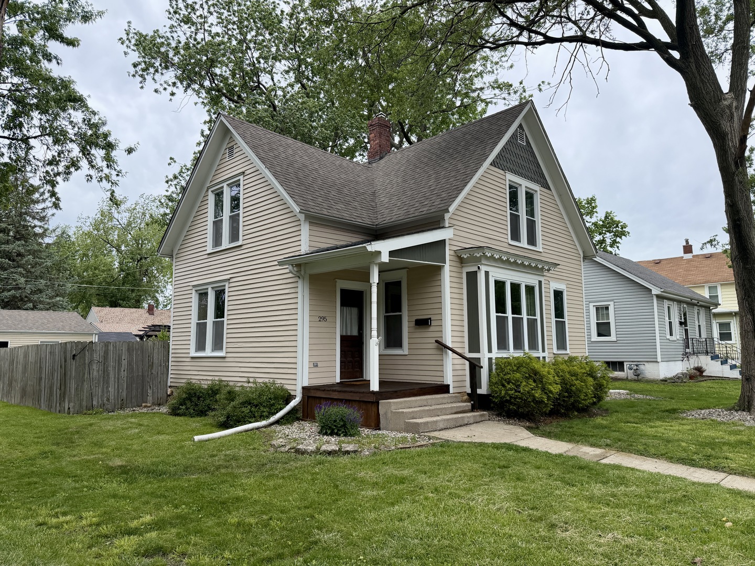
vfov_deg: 56.8
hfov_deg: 71.6
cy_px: 283
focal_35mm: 24
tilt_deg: +6.4
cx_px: 378
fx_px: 523
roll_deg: +0.4
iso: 100
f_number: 1.78
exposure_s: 1/3021
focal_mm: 6.76
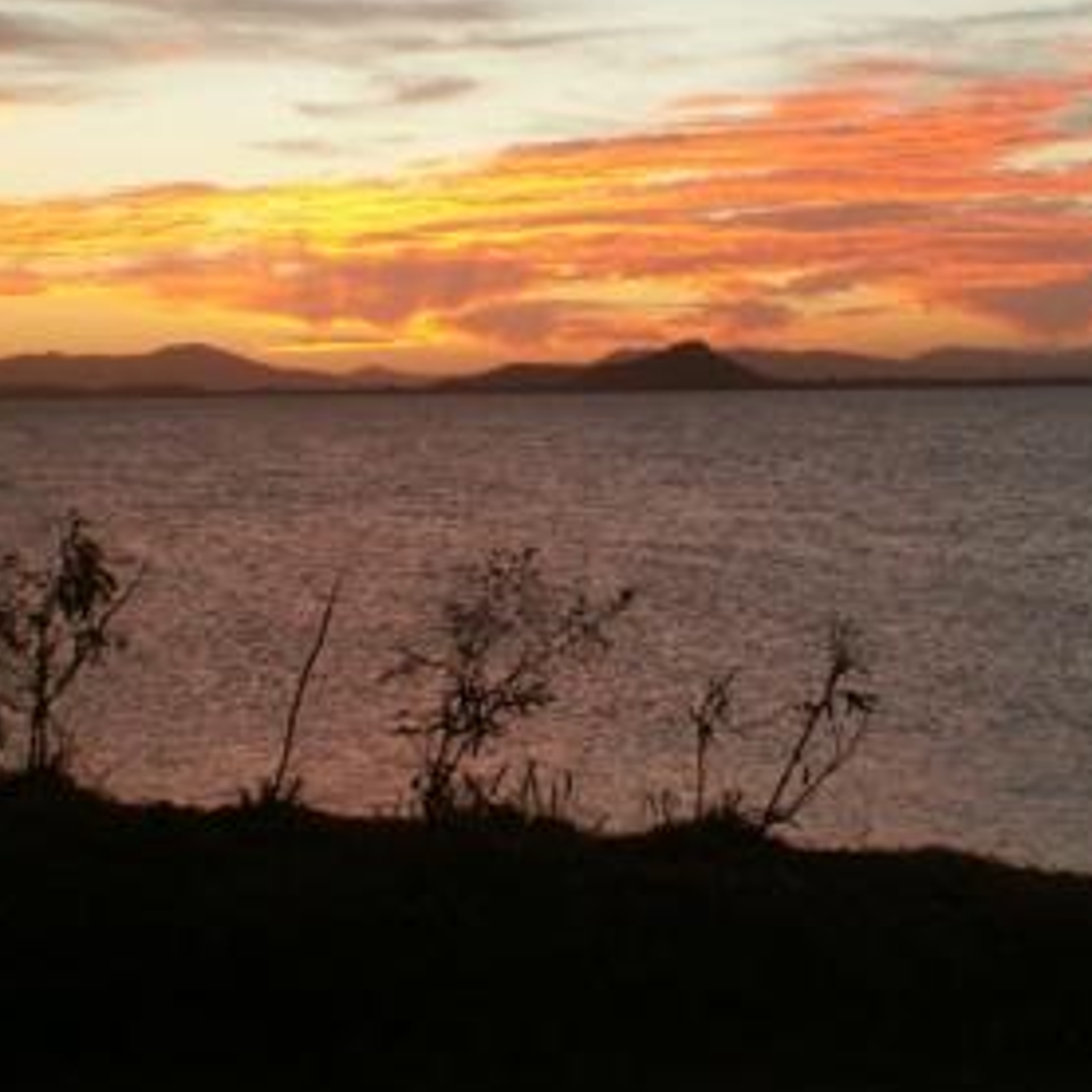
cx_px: 710
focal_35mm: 90
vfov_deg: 19.3
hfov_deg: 19.2
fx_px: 3212
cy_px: 453
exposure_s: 1/40
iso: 80
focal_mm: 10.49
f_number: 3.2
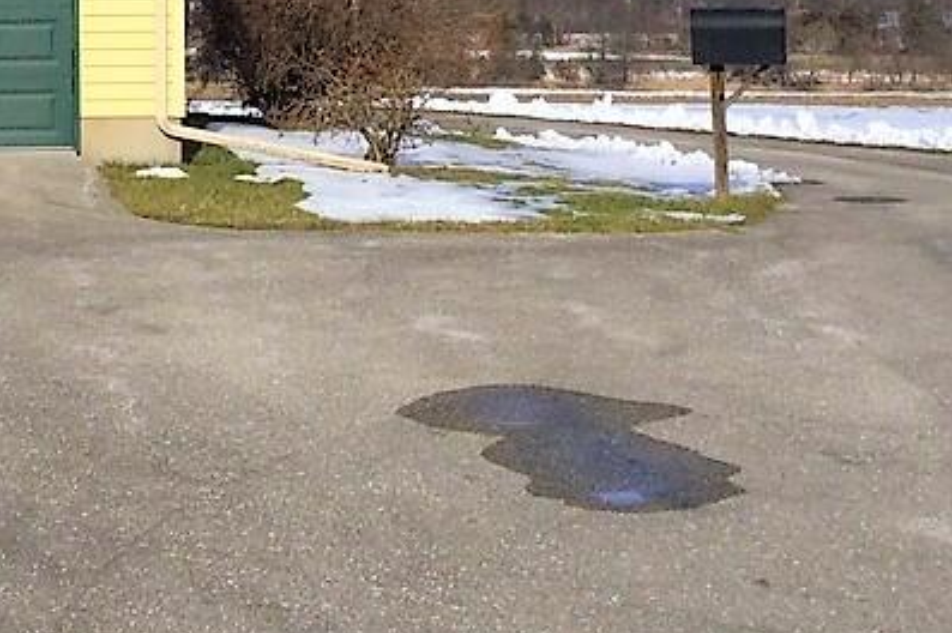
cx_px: 41
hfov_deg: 21.1
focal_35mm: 94
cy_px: -253
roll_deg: -0.5
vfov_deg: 13.8
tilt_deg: +1.8
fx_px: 2484
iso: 25
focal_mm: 3.3
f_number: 2.4
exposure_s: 1/2915
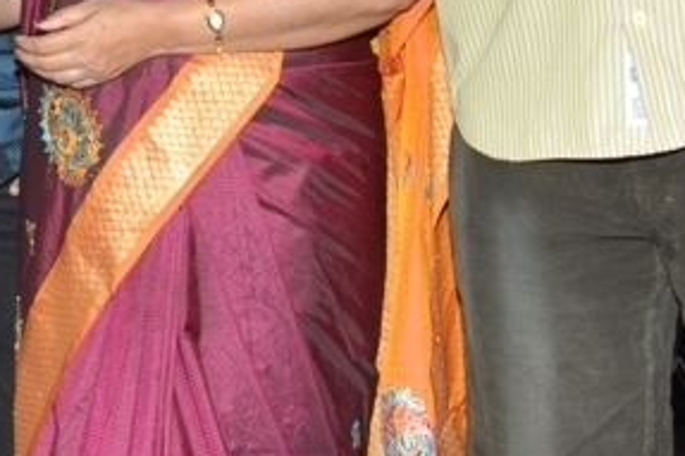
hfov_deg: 14.9
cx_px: -88
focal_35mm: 134
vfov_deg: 10.1
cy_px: -119
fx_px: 2544
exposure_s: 1/125
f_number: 7.1
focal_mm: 25
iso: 400
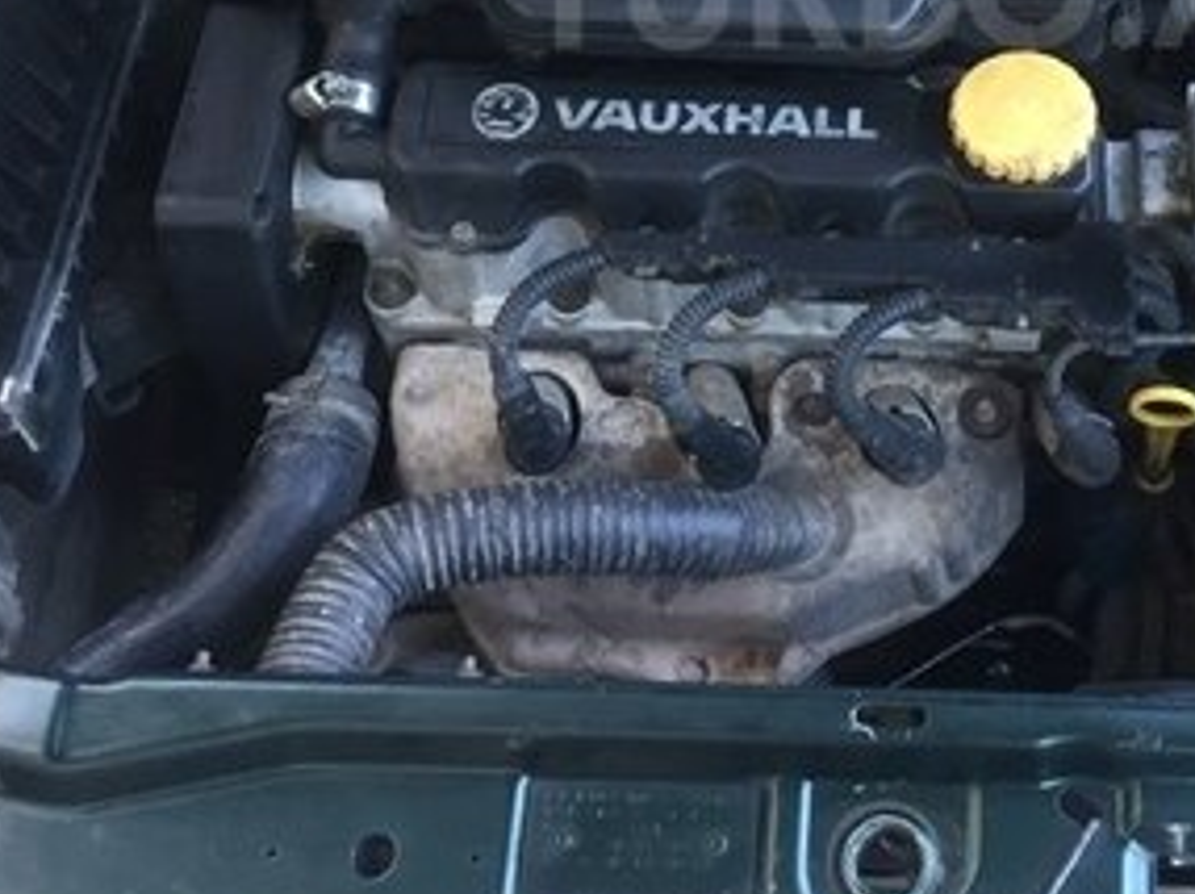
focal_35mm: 67
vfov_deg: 21.1
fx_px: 2311
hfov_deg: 28.4
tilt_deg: -44.0
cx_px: 948
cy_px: -15
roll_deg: +1.5
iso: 80
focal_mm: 4.15
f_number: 2.2
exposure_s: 1/33
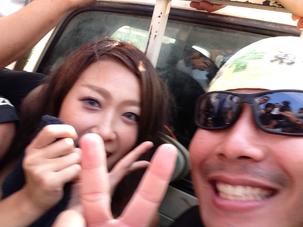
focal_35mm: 35
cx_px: 152
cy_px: 114
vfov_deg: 40.7
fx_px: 306
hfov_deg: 52.6
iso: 32
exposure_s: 1/130
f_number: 2.4
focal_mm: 2.18
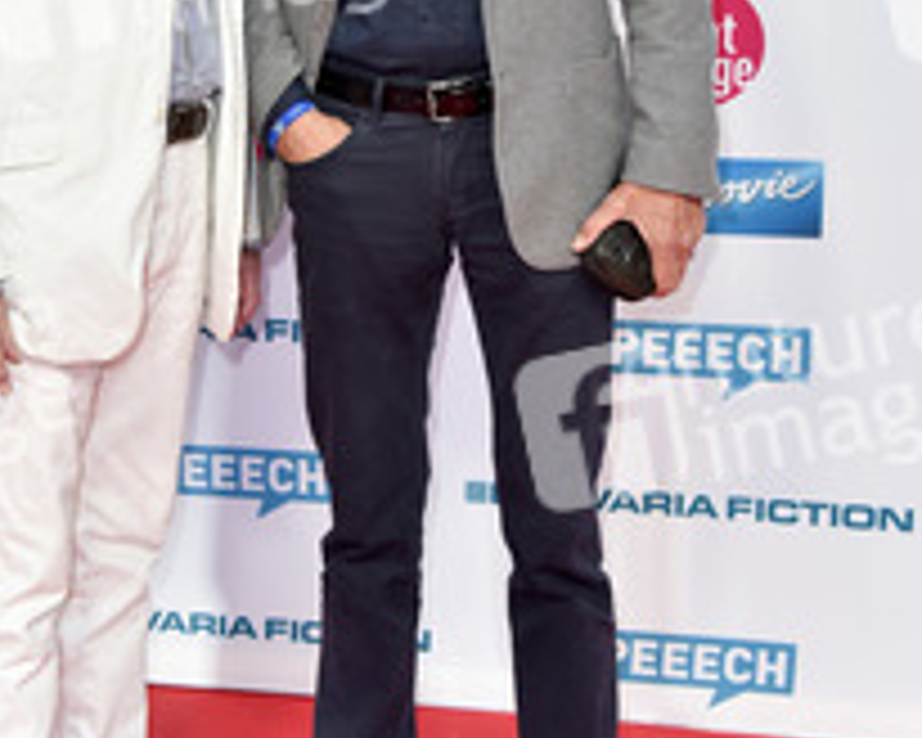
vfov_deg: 17.4
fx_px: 2401
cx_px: 337
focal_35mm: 88
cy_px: 180
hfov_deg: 21.7
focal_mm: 48
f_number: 5.6
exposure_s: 1/160
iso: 1000
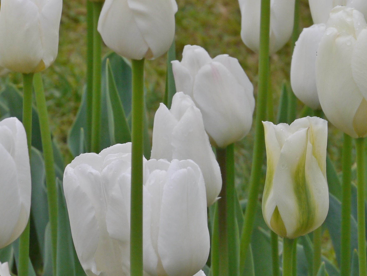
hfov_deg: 4.3
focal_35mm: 457
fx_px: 4848
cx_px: -82
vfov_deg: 3.3
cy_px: 59
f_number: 10
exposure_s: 1/200
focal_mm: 88
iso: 250
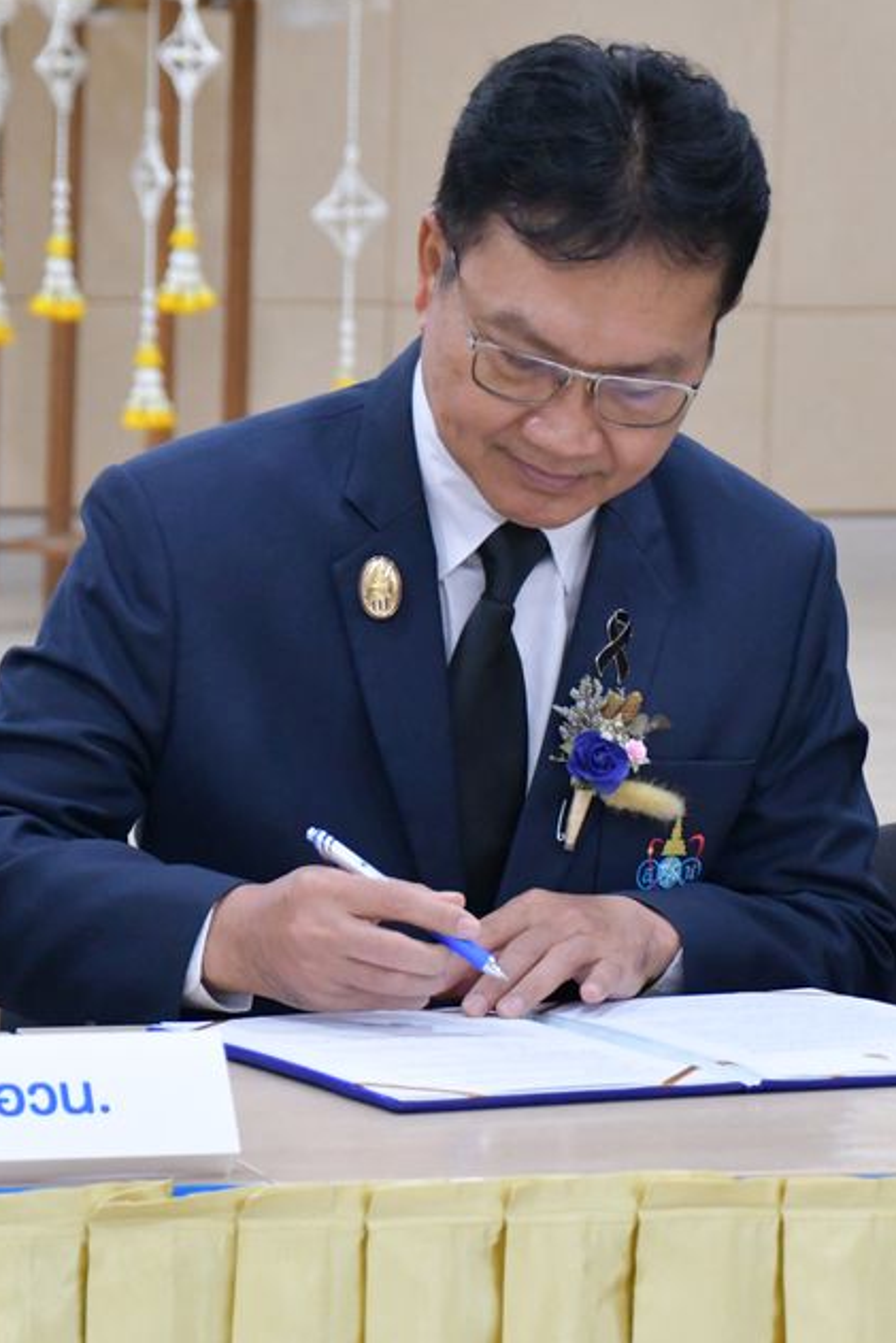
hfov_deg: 6.7
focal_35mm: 206
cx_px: 500
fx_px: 7686
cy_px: 646
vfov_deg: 10.0
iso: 6400
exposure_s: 1/125
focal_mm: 85
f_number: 5.3
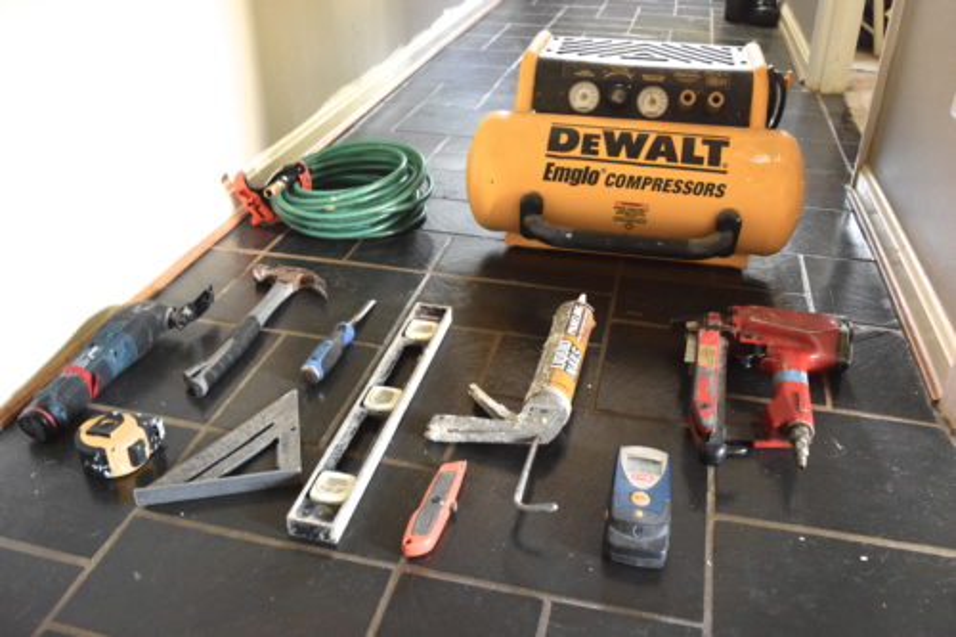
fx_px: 796
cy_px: 318
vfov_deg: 43.6
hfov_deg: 61.9
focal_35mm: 30
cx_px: 478
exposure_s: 1/30
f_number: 5
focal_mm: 20
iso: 3200
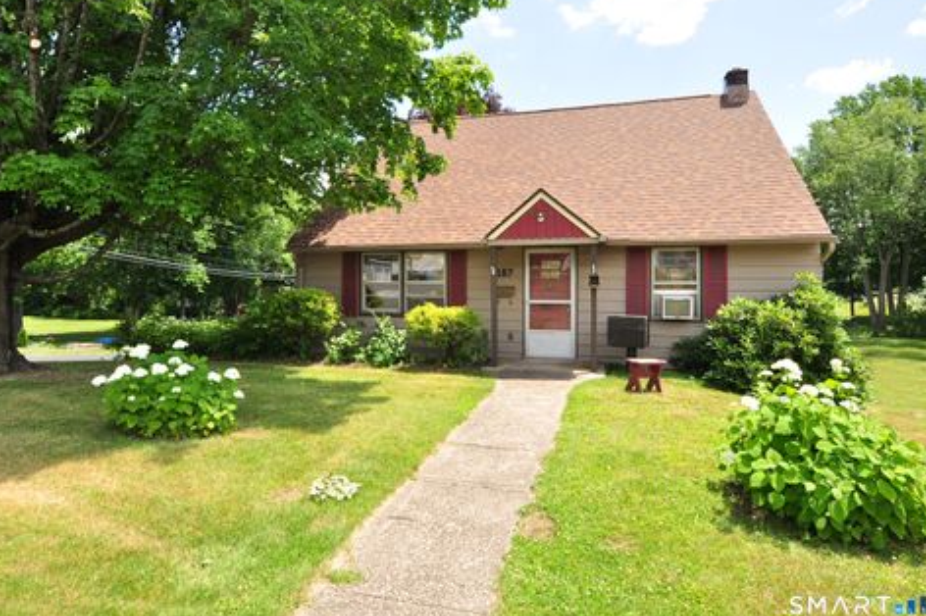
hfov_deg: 89.2
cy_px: 296
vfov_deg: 66.5
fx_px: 469
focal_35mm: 18
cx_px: 445
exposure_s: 1/250
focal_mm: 11.5
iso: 320
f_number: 8
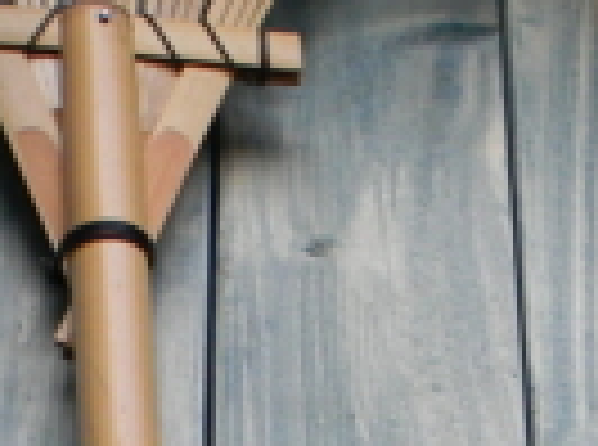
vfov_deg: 8.6
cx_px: 540
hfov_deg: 11.6
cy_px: 595
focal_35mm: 169
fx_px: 2912
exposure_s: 1/81.1
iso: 80
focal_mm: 5
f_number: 3.5
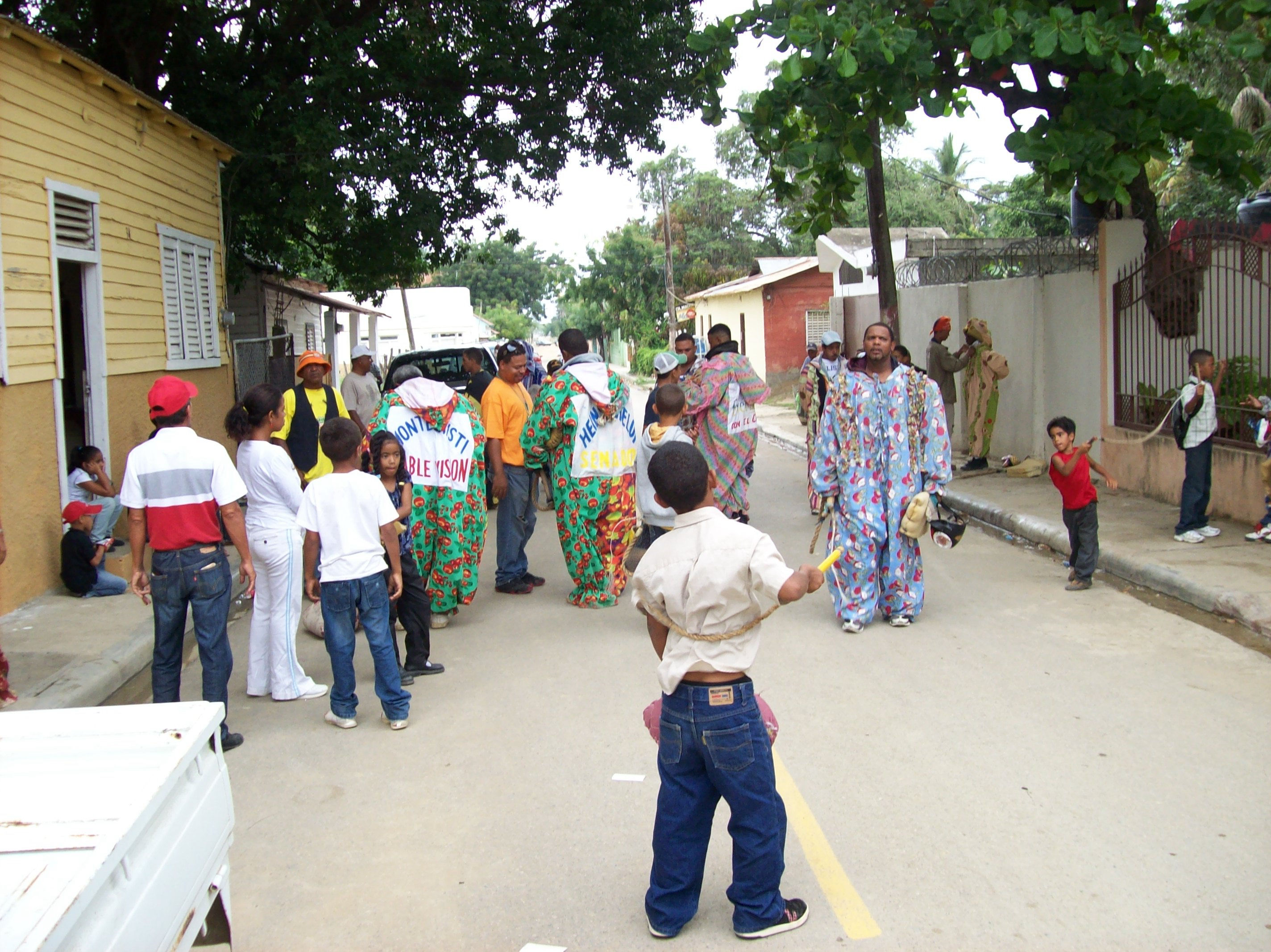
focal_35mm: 36
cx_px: 636
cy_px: 476
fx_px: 1321
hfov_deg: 51.4
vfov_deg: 39.6
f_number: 2.7
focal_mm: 6
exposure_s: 1/136
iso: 80
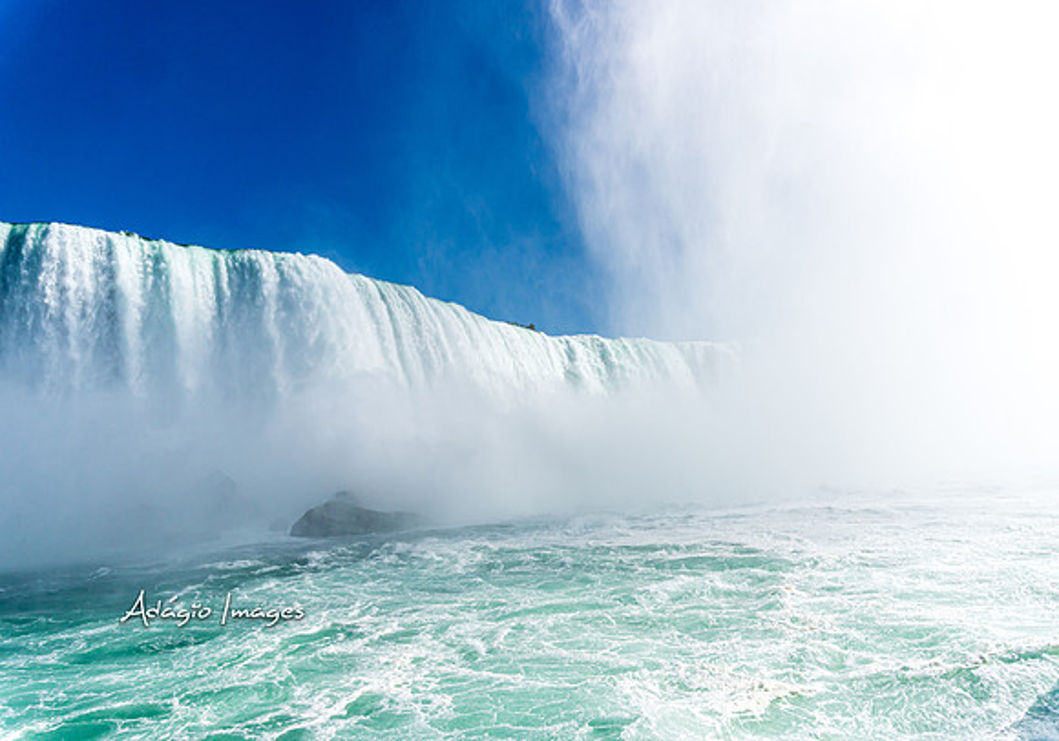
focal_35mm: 25
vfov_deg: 53.1
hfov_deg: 71.0
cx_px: 557
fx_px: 742
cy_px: 370
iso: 100
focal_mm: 16
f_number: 5.6
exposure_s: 1/2500
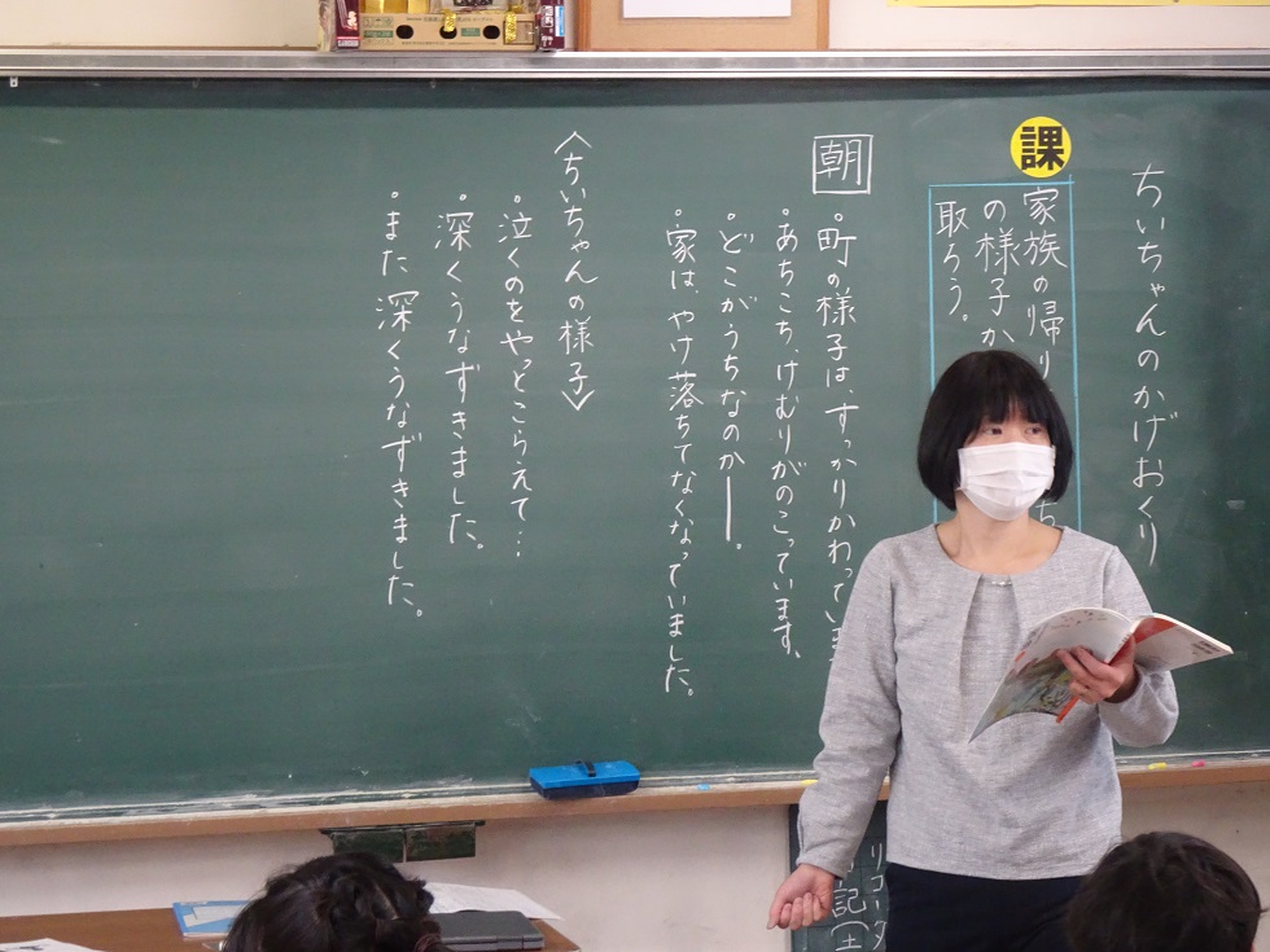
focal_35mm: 100
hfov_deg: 19.6
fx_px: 3669
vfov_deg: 14.8
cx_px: 635
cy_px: 476
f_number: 5
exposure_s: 1/30
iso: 800
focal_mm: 17.01
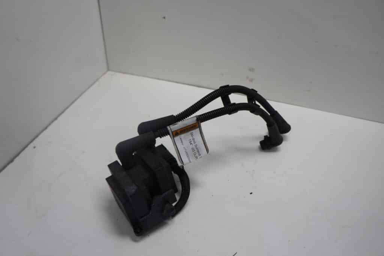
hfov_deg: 67.4
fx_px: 288
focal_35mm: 27
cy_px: 128
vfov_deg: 47.9
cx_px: 192
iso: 100
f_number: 4.5
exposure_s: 1/60
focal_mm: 18
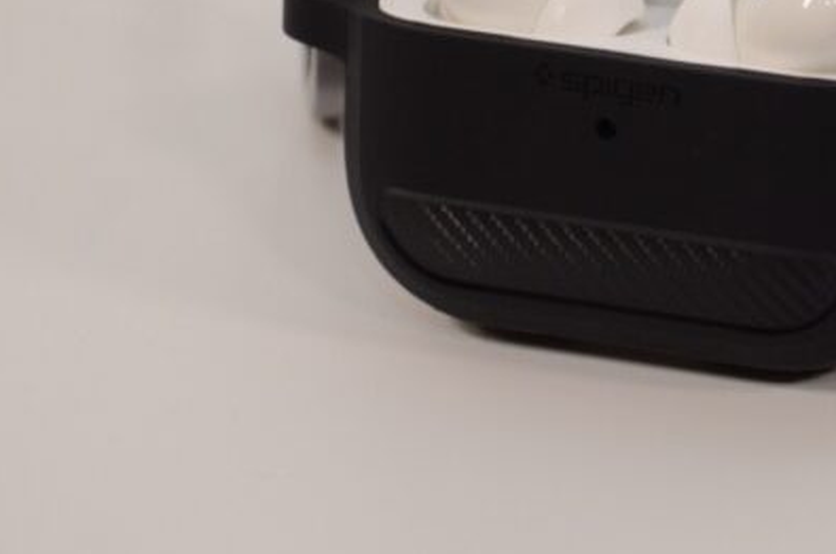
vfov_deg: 4.1
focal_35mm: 334
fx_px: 7744
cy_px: 11
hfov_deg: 6.2
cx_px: 667
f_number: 6.3
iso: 1600
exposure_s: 1/160
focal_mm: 110
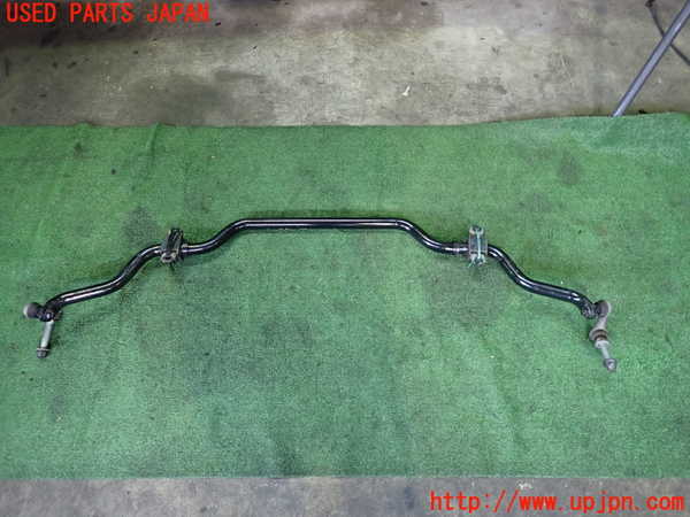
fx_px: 498
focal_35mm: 25
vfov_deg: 54.9
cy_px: 258
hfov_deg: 69.4
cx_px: 345
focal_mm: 4.5
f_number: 2
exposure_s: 1/30
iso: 400
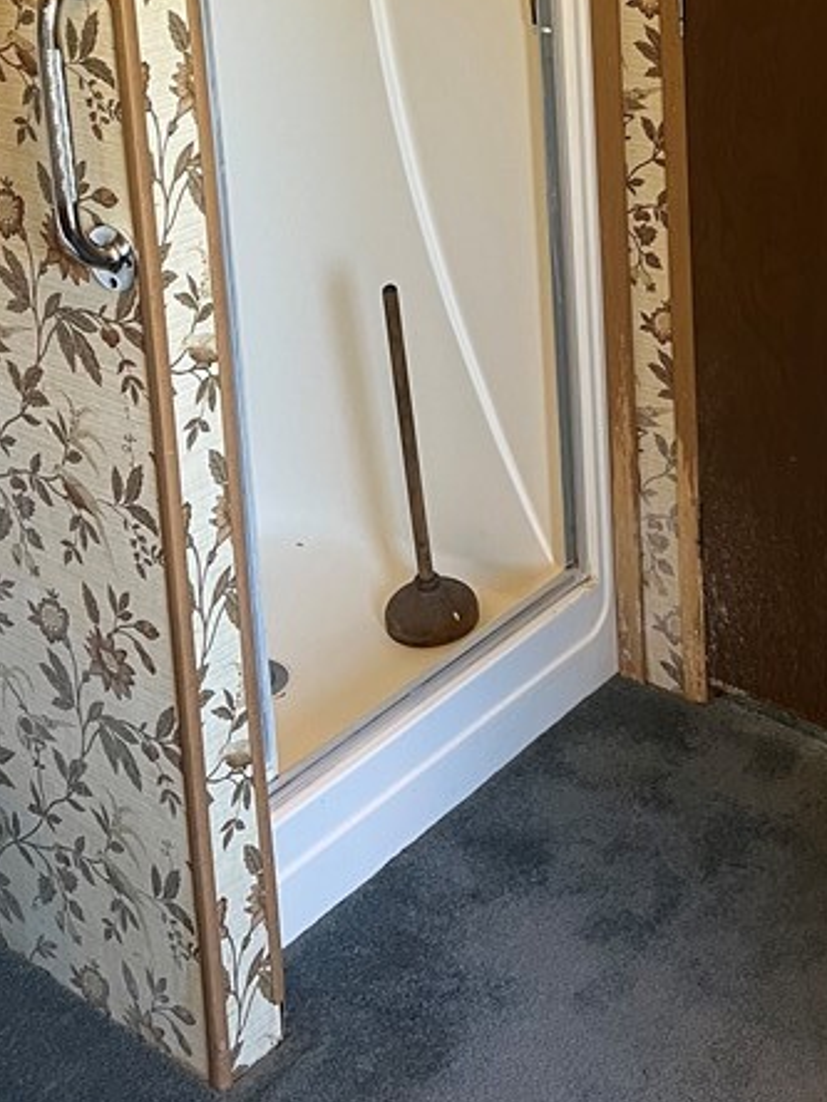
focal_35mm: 60
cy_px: 57
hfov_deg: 24.4
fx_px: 1911
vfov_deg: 30.4
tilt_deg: -15.7
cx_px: 499
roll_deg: +3.1
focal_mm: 5.7
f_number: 1.5
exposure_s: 1/60
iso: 160
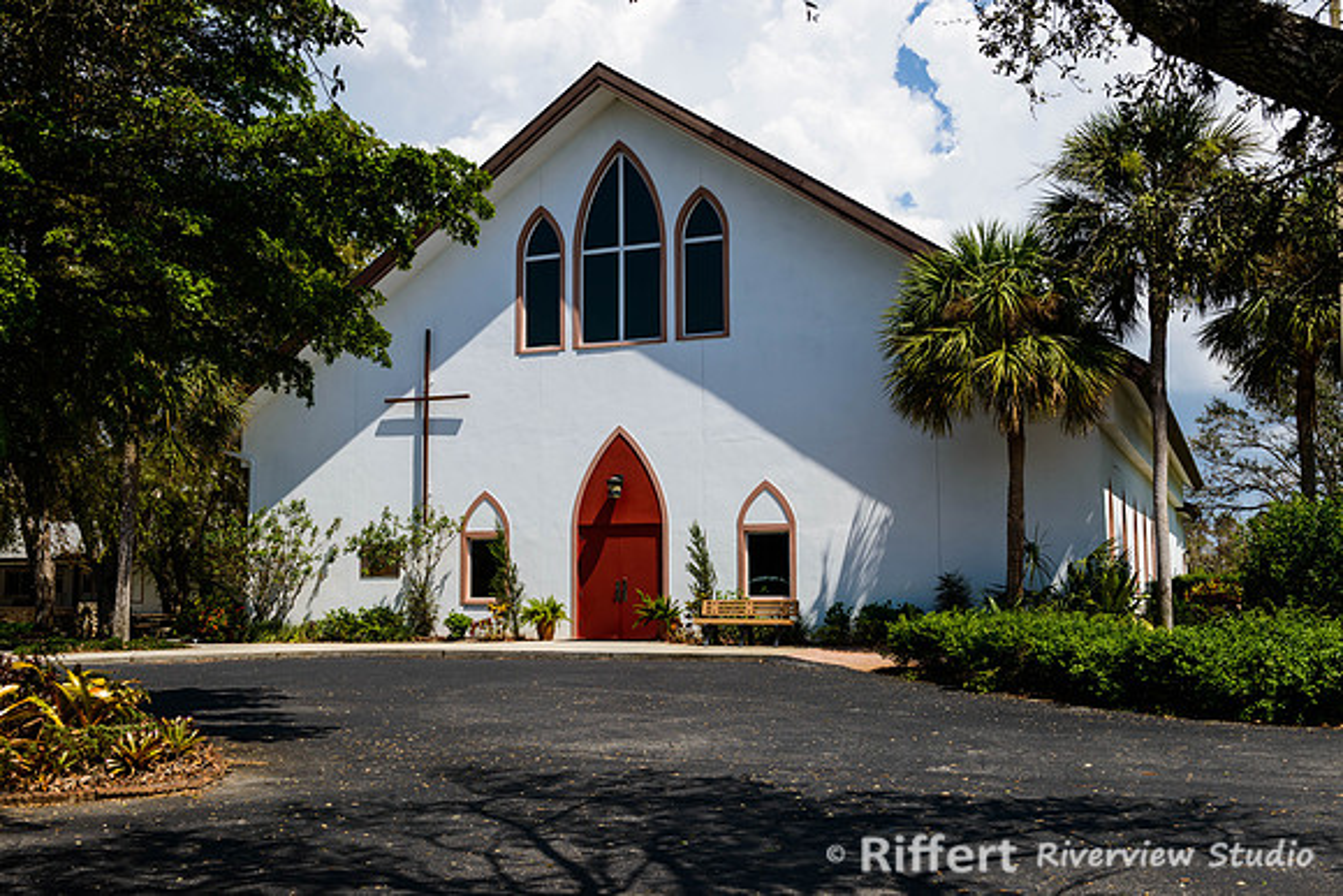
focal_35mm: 36
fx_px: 1337
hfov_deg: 53.3
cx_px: 672
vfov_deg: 37.0
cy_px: 448
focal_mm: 35
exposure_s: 1/500
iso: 100
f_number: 8
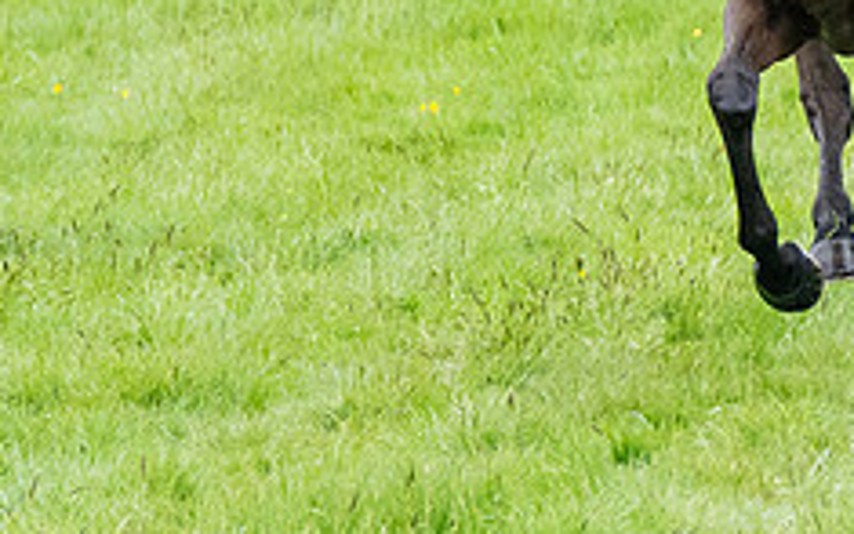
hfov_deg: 3.2
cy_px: -277
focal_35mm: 656
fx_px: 15272
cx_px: 593
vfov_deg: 2.0
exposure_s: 1/1000
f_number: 4
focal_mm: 98
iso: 1000
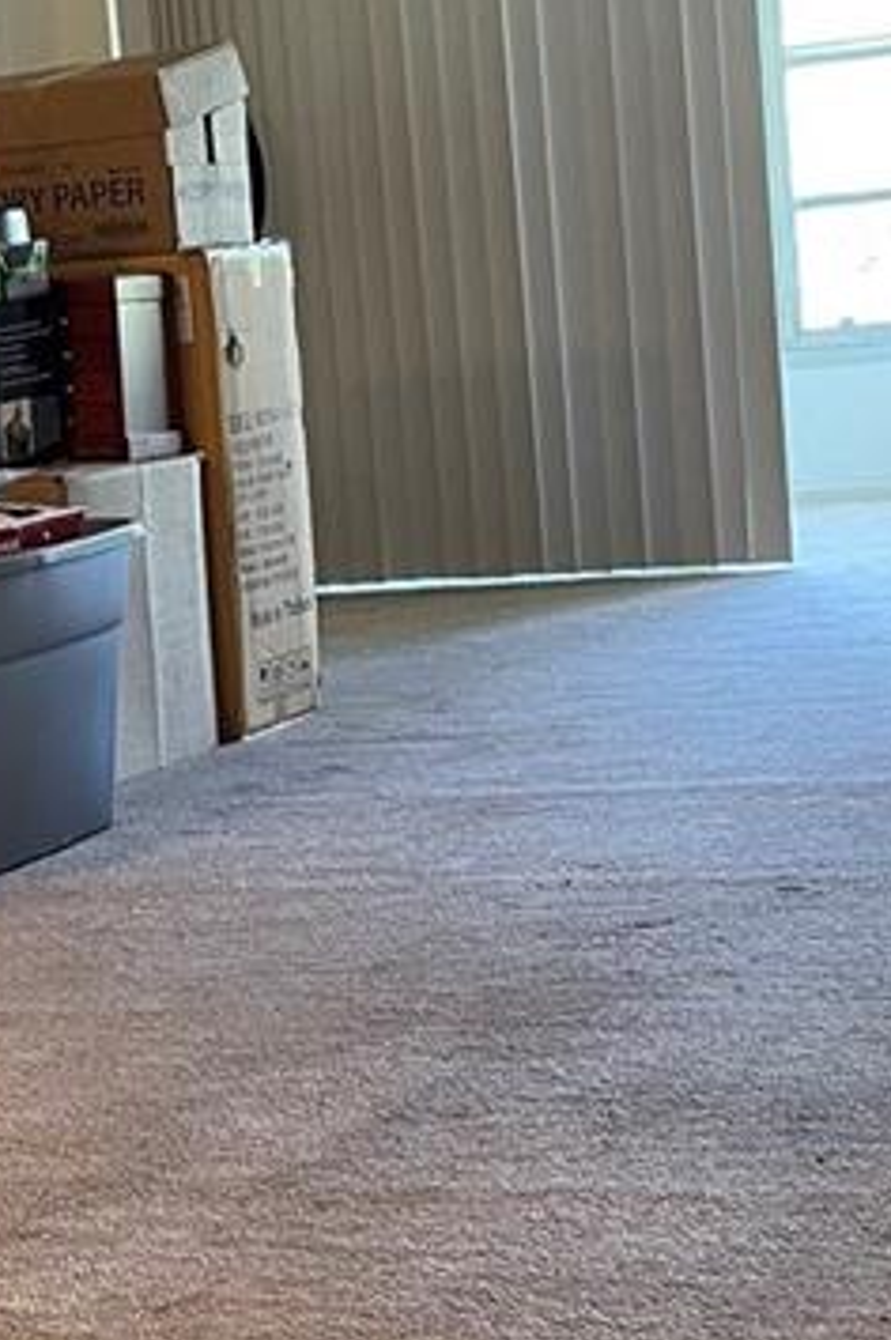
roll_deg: +5.5
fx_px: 3273
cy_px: 740
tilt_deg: -8.6
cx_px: 196
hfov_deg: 15.4
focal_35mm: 88
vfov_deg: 23.1
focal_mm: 5.1
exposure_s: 1/60
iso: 160
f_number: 1.6
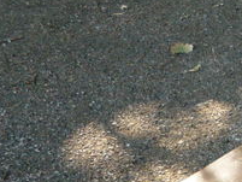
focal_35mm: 149
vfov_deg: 9.6
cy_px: 303
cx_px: 594
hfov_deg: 11.0
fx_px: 1042
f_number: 3.3
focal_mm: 5.2
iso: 100
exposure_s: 1/60
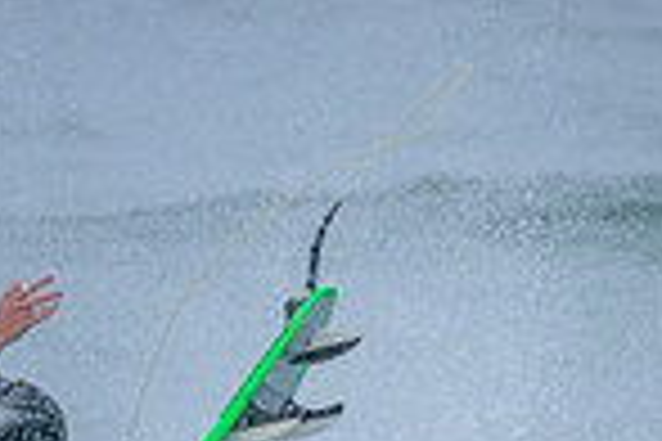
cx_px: 266
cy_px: 574
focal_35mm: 3151
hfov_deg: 0.7
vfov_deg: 0.4
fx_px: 57939
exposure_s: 1/1600
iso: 4000
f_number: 11
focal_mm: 800
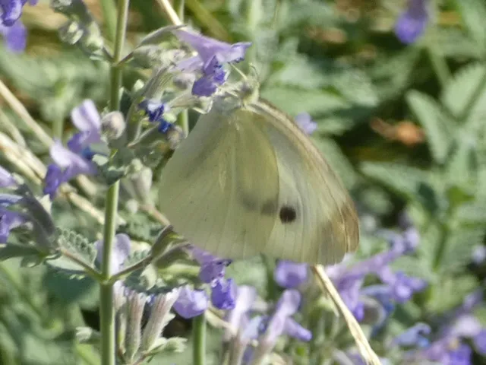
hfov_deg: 9.9
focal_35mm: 200
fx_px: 2808
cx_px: 243
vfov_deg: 7.4
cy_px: 182
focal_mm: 35.8
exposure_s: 1/125
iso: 80
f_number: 5.5
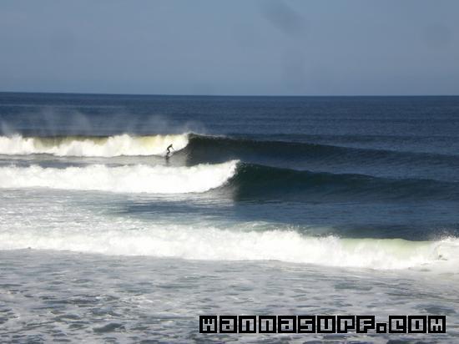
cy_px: 172
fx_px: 1511
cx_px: 230
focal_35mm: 114
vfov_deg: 13.0
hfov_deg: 17.3
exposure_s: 1/320
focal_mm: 18.9
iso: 50
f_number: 8.4
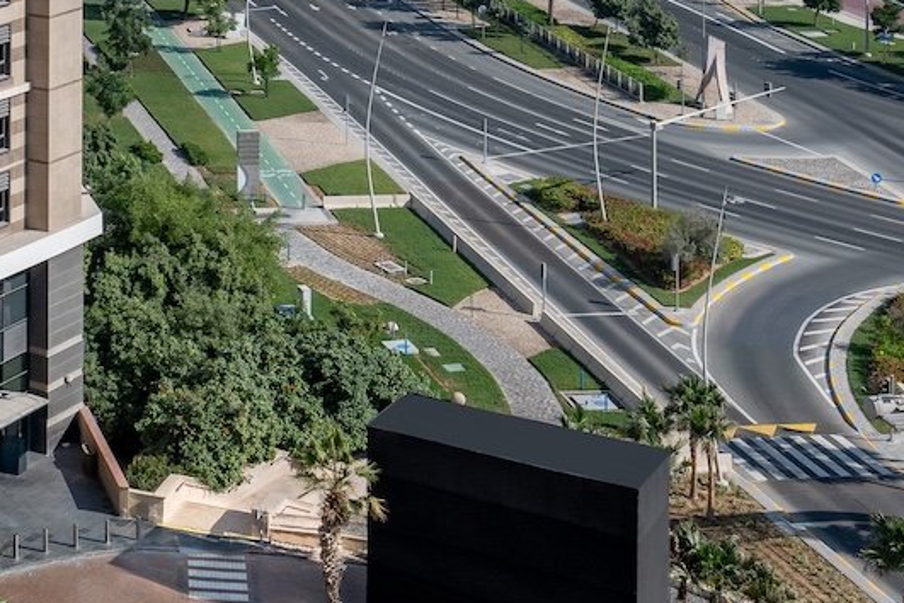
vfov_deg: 15.5
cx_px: 146
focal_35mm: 85
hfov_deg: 23.5
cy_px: -128
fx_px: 2134
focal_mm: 20
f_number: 8
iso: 64
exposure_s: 1/800
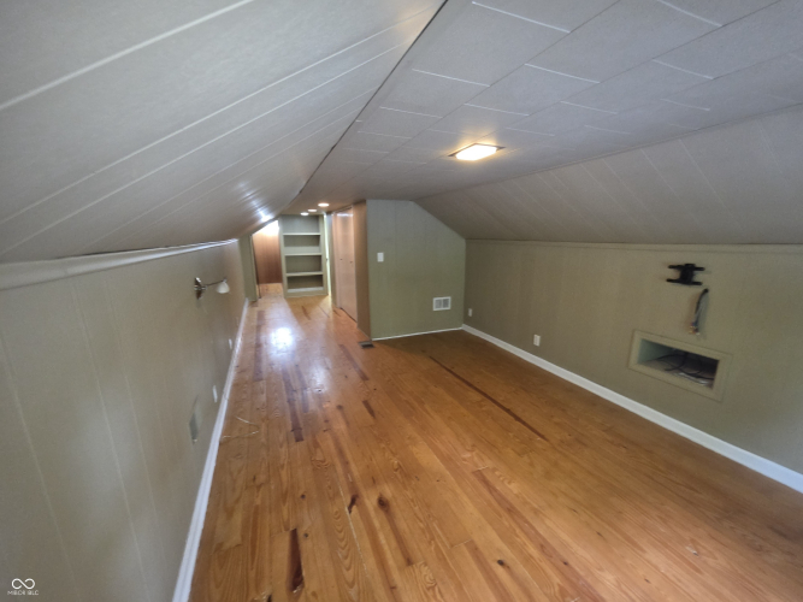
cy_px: 301
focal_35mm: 13
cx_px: 402
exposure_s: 1/8
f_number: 2.2
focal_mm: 2.2
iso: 1250
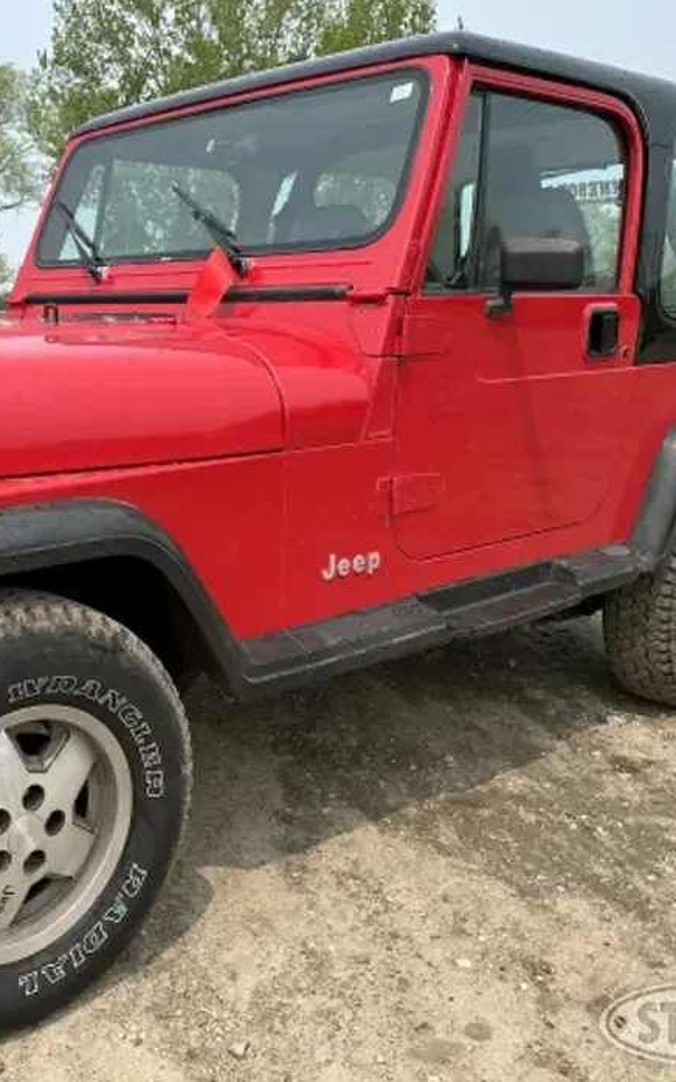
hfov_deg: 35.1
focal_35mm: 35
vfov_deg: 55.3
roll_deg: +0.1
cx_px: 130
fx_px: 1032
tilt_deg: -12.8
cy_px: 527
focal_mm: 6.86
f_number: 1.78
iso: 80
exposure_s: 1/2882
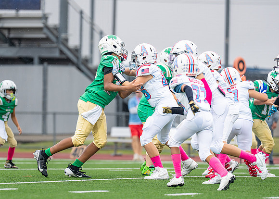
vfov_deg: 4.5
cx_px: 92
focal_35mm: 321
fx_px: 2541
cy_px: 114
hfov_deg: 6.3
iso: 500
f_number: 2.8
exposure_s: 1/1000
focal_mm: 200
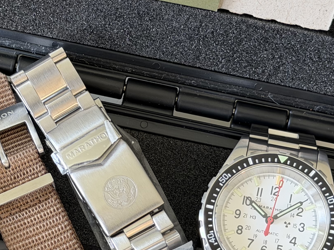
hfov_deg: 16.4
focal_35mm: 119
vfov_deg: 12.4
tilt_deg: -72.4
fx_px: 1148
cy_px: 161
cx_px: 70
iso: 200
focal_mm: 6.76
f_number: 1.78
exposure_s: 1/50
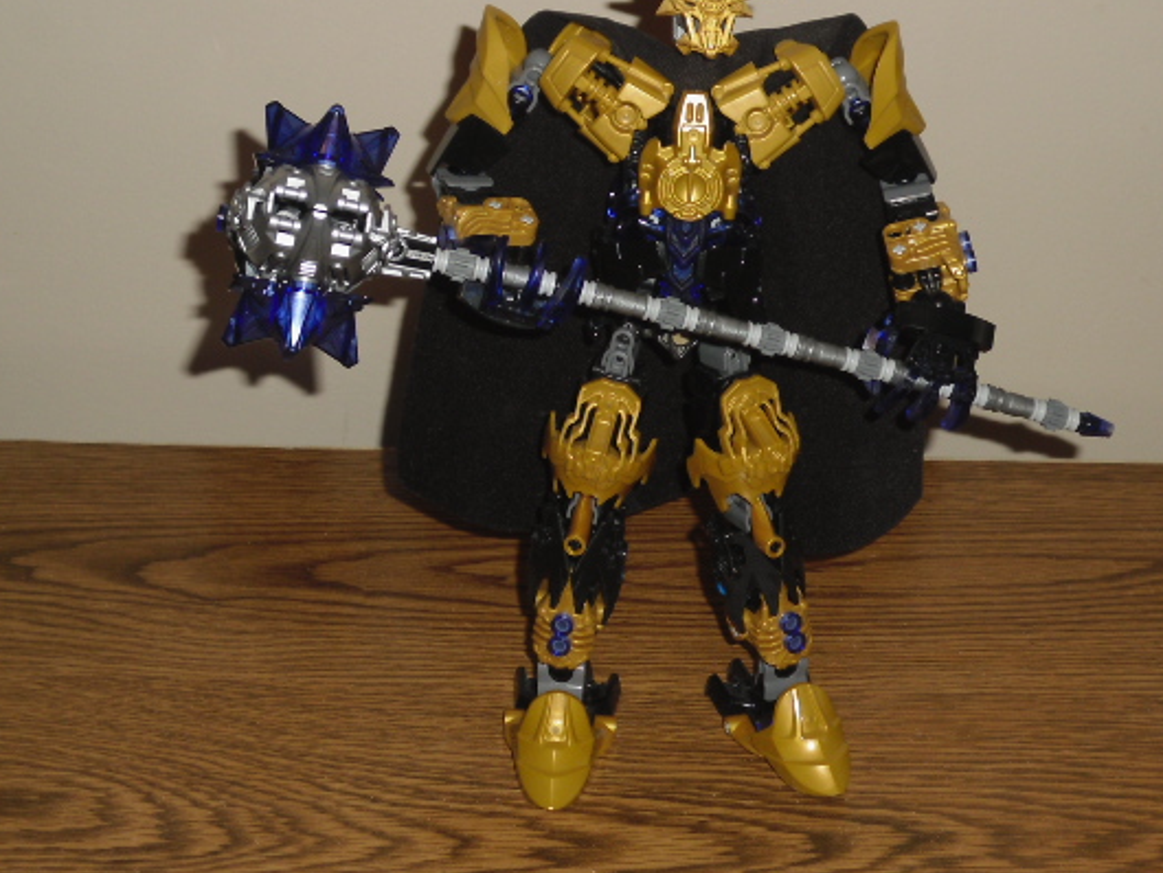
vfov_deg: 22.9
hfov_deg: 30.2
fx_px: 2151
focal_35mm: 64
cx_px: 669
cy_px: 375
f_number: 3.8
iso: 200
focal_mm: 9.4
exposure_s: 1/60
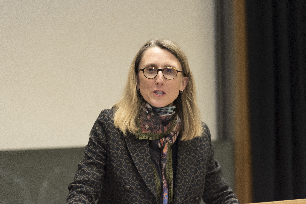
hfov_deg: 17.1
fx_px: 1020
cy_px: 102
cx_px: 153
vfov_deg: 11.4
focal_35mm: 120
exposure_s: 1/60
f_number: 4
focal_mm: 120
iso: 1600
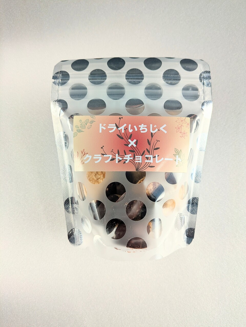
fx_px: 237
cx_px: 123
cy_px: 164
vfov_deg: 69.4
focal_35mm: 25
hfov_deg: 54.9
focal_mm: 5.43
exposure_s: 1/4739
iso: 48
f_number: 1.89
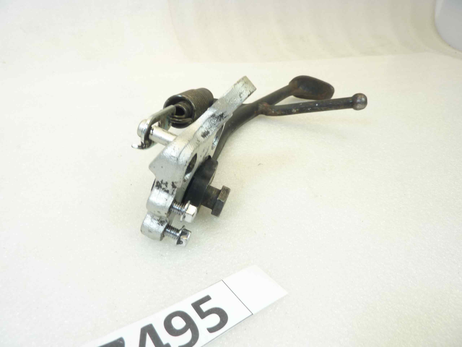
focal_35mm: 25
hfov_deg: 69.4
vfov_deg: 54.9
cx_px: 231
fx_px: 334
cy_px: 174
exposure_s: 1/25
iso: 80
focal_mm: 4.1
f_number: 3.3
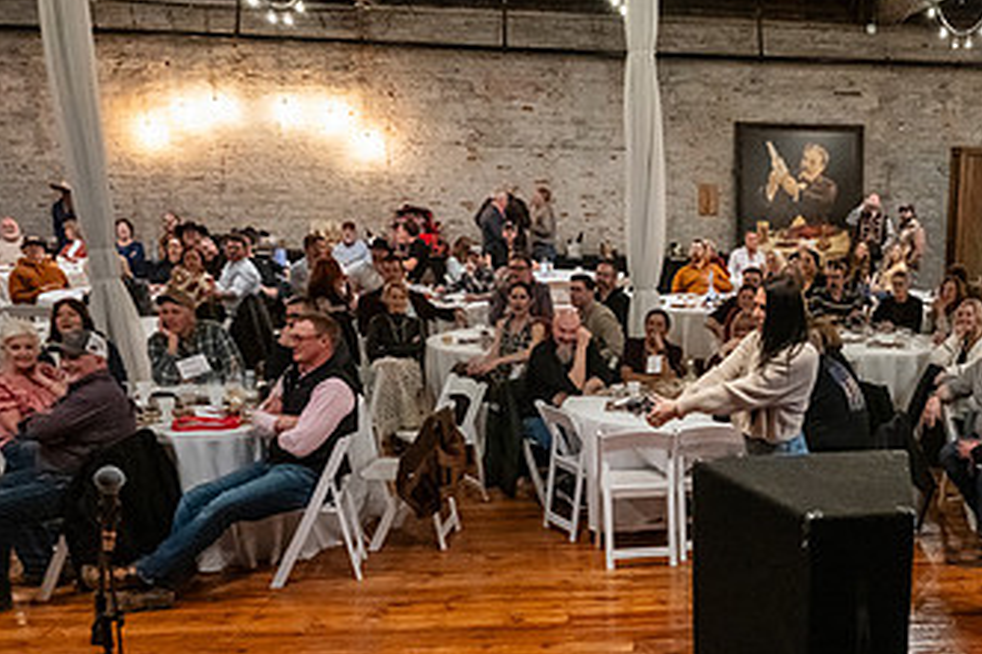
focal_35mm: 42
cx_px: 805
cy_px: 502
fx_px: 1145
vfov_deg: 31.2
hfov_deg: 43.9
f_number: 6.3
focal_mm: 24
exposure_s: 1/40
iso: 6400
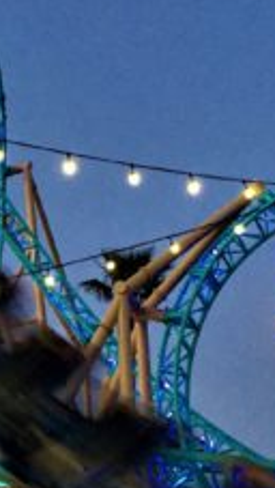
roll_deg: -2.0
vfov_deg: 25.0
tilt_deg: +21.3
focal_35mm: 85
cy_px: 252
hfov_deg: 13.9
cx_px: -34
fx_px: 1100
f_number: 2.2
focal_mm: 4.15
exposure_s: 1/30
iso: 200
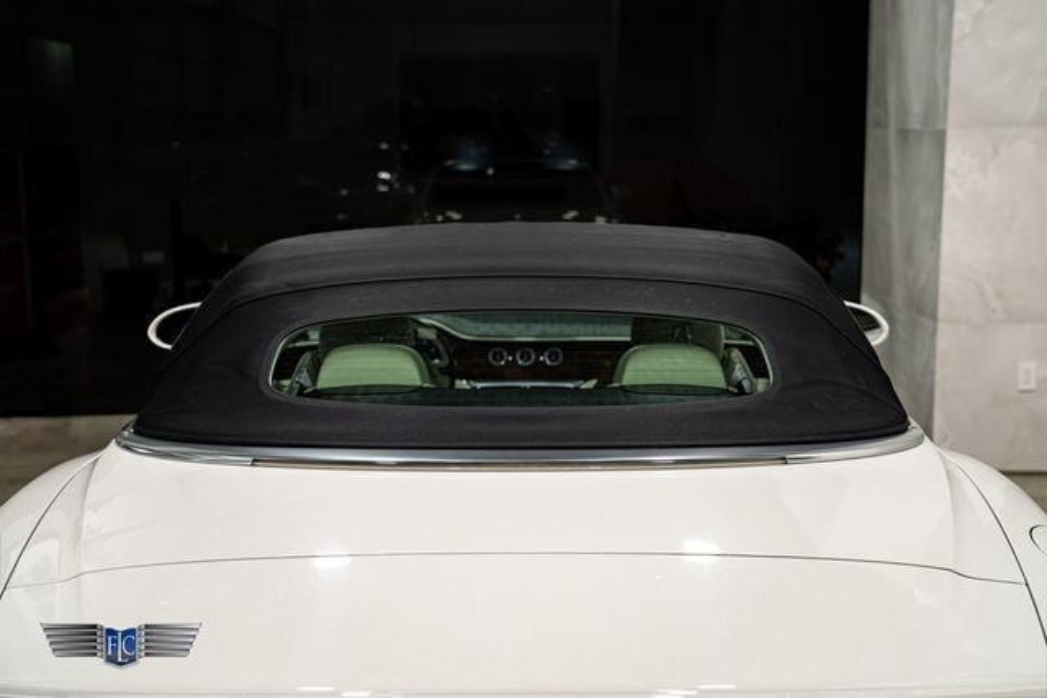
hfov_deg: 41.1
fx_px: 1396
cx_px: 524
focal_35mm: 48
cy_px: 349
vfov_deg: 28.1
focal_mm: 48
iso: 1600
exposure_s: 1/125
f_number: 4
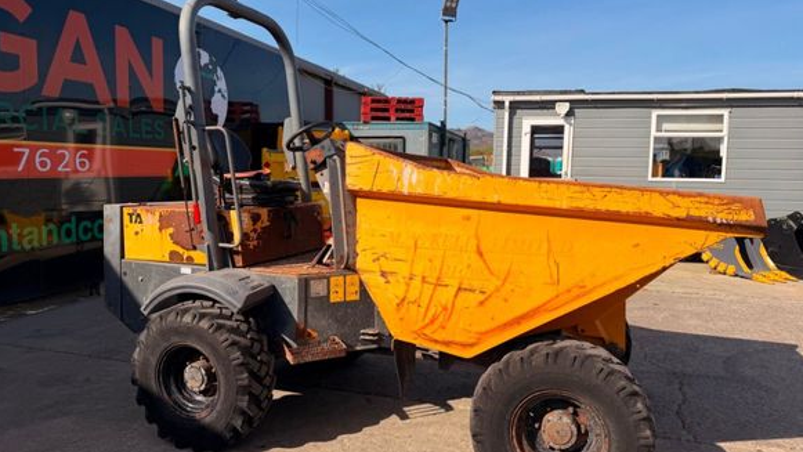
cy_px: 220
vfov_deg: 42.9
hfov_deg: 69.8
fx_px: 575
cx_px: 410
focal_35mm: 27
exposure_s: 1/6173
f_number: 1.78
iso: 80
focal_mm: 6.76
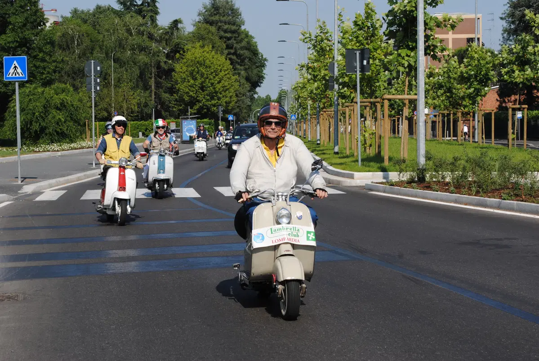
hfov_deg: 24.6
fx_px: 1237
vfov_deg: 16.6
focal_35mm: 82
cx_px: 270
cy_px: 180
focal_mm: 55
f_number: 8
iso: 100
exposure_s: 1/250
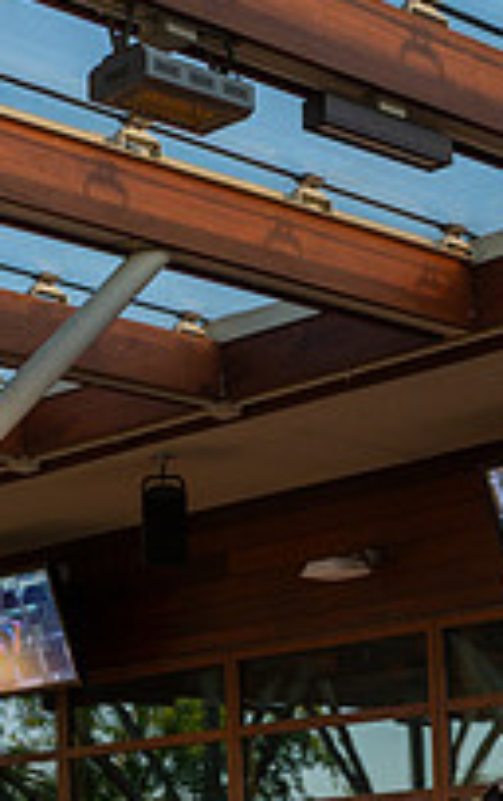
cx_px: 136
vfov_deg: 20.0
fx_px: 2231
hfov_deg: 12.8
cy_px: 696
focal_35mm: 102
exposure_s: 1/400
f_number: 5
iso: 400
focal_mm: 31
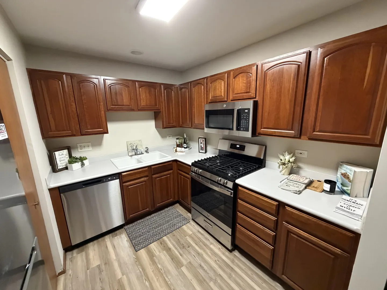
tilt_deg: -12.0
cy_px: 145
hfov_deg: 102.1
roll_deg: +1.0
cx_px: 194
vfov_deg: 85.7
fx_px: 157
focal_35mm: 14
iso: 640
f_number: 2.2
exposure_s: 1/60
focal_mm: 2.22
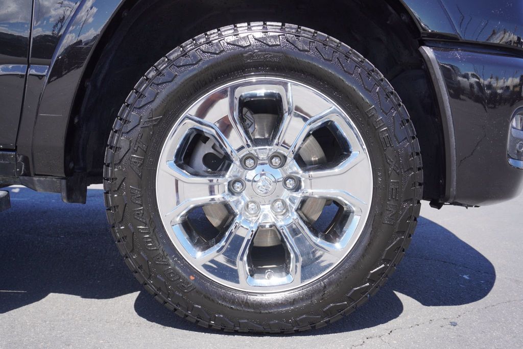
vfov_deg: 40.0
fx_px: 480
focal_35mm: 33
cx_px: 262
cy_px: 174
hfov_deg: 57.2
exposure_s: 1/250
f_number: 5
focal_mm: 22
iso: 100
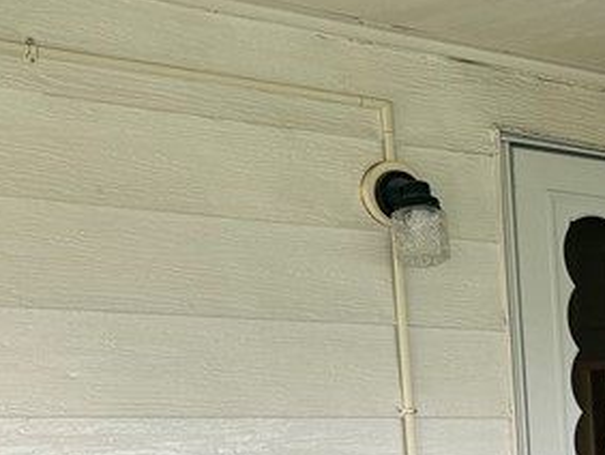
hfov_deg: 19.3
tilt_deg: -4.8
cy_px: 605
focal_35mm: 87
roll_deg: +0.9
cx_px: 942
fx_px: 1522
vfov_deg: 16.0
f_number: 1.78
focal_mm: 6.76
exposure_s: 1/120
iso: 160
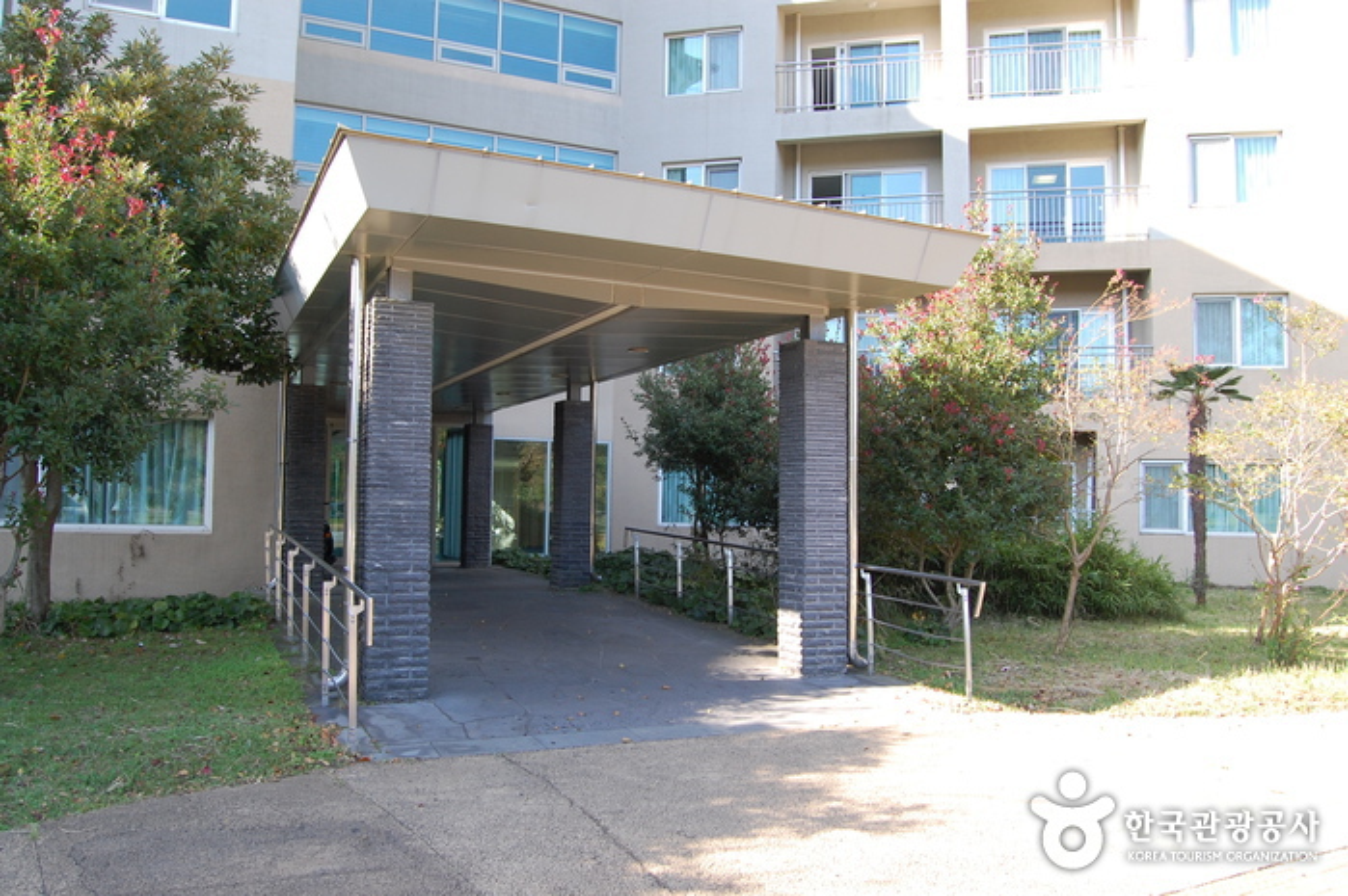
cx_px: 674
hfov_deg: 67.4
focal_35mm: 27
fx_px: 1010
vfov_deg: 47.9
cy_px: 448
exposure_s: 1/80
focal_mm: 18
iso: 400
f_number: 8
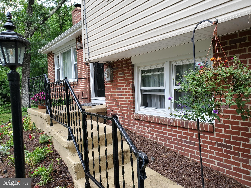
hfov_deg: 67.3
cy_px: 94
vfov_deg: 53.1
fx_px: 189
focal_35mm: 26
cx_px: 126
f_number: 2.4
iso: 50
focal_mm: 4.3
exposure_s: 1/173
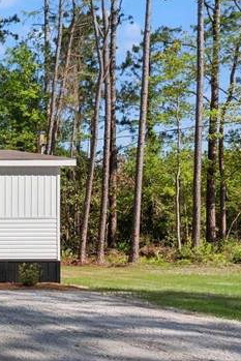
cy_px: 223
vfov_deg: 33.8
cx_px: -242
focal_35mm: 59
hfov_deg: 17.0
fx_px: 592
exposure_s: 1/2000
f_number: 8
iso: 250
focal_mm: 19
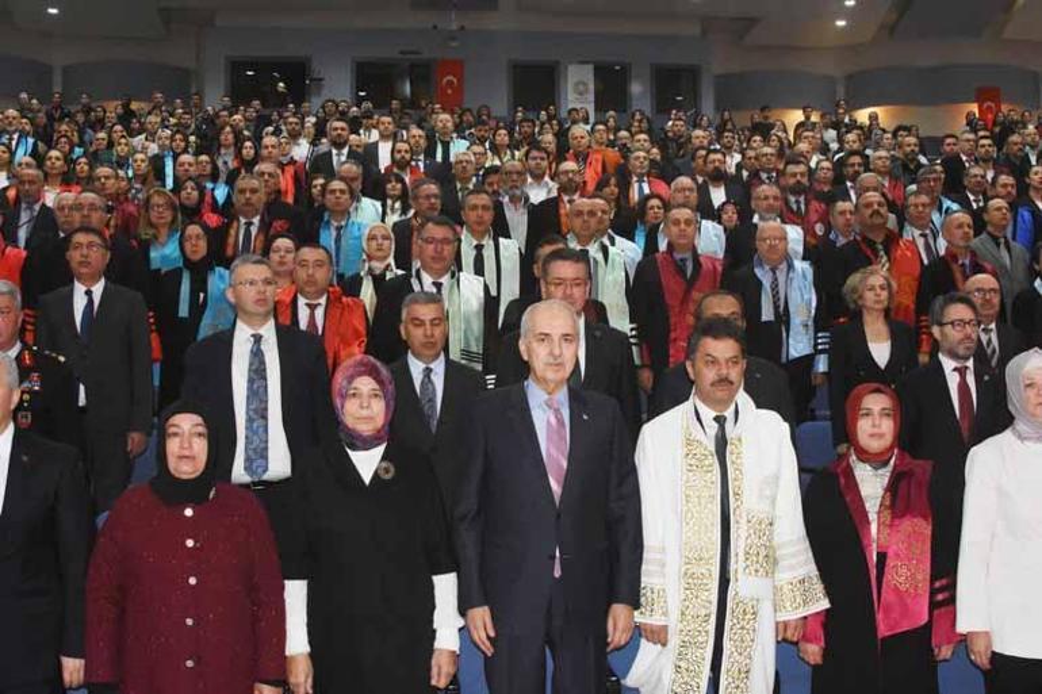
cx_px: 521
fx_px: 1215
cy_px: 347
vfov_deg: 31.9
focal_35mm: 42
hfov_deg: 46.4
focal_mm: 28
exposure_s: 1/60
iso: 4000
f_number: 7.1
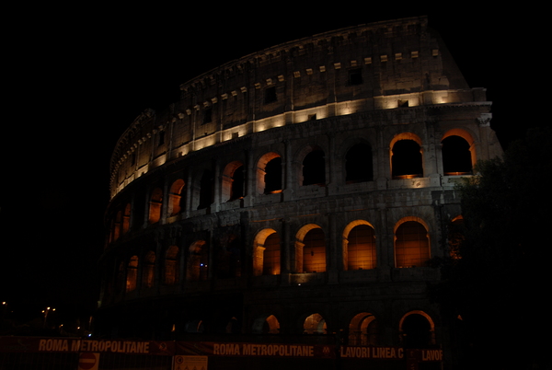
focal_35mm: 33
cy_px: 185
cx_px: 276
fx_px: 507
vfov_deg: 40.1
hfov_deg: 57.2
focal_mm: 22
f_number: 3.8
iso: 100
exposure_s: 1/5
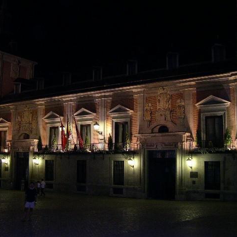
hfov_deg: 37.5
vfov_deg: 37.6
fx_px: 349
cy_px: 118
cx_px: 101
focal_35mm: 45
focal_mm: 8
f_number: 2.8
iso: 400
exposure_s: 1/60
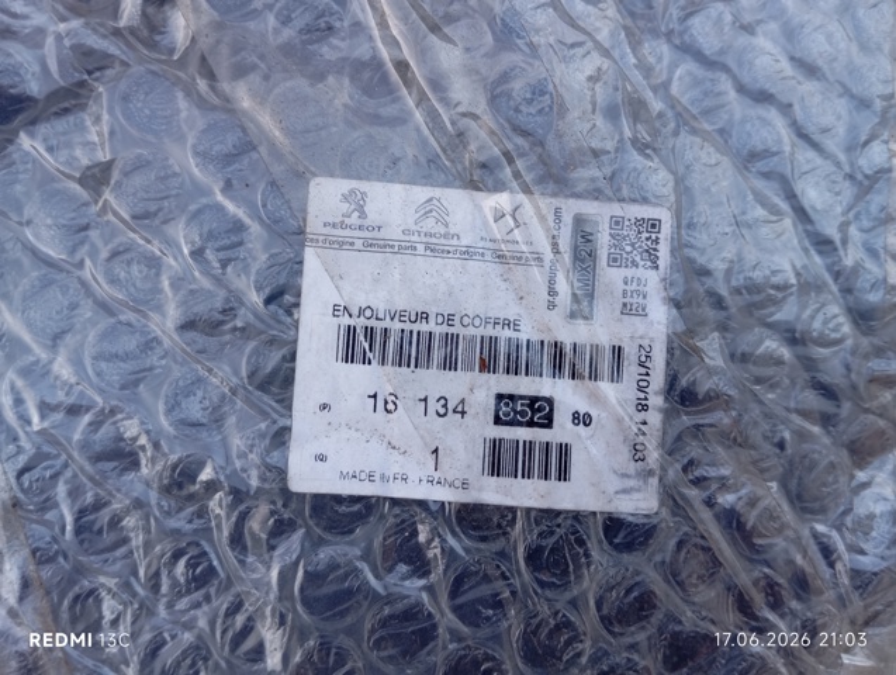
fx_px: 726
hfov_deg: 63.4
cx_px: 448
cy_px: 338
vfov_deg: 49.9
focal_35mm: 28
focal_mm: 4.22
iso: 352
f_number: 1.8
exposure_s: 1/50
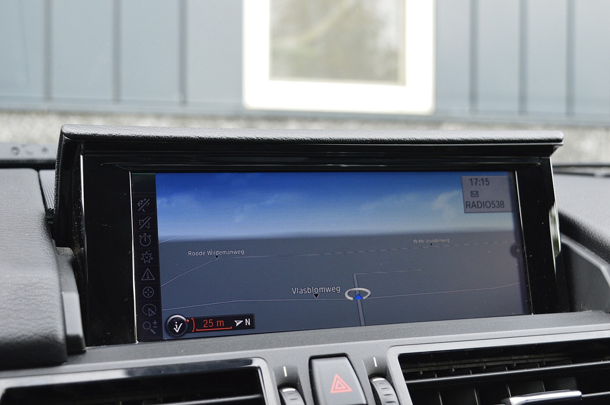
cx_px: 305
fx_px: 889
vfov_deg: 25.7
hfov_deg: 37.9
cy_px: 202
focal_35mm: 52
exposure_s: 1/60
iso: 800
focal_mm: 35
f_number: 7.1
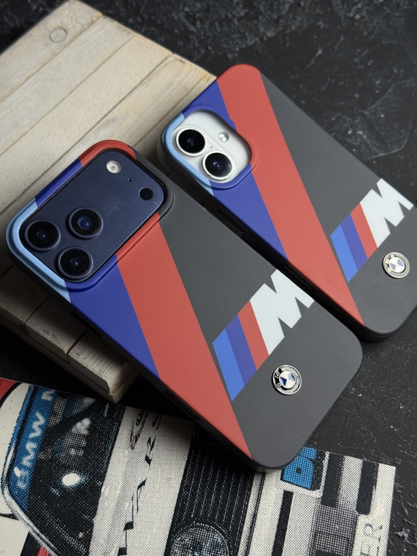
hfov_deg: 30.3
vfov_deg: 39.7
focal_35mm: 48
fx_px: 771
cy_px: 278
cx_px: 208
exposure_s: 1/2762
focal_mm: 6.76
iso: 64
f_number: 1.78
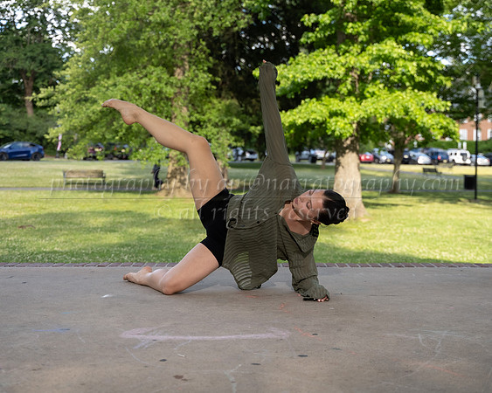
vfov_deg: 26.4
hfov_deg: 32.6
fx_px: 840
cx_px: 281
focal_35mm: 58
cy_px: 197
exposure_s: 1/800
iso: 400
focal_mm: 47
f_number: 3.2
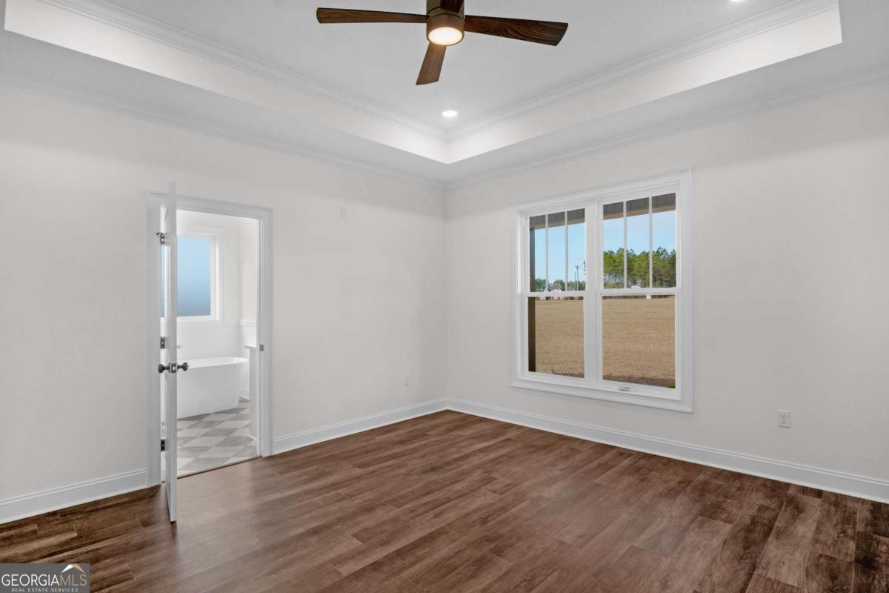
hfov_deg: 95.0
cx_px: 444
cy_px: 296
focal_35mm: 16
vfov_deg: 72.1
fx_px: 407
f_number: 8
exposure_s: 1/20
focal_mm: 11
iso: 250
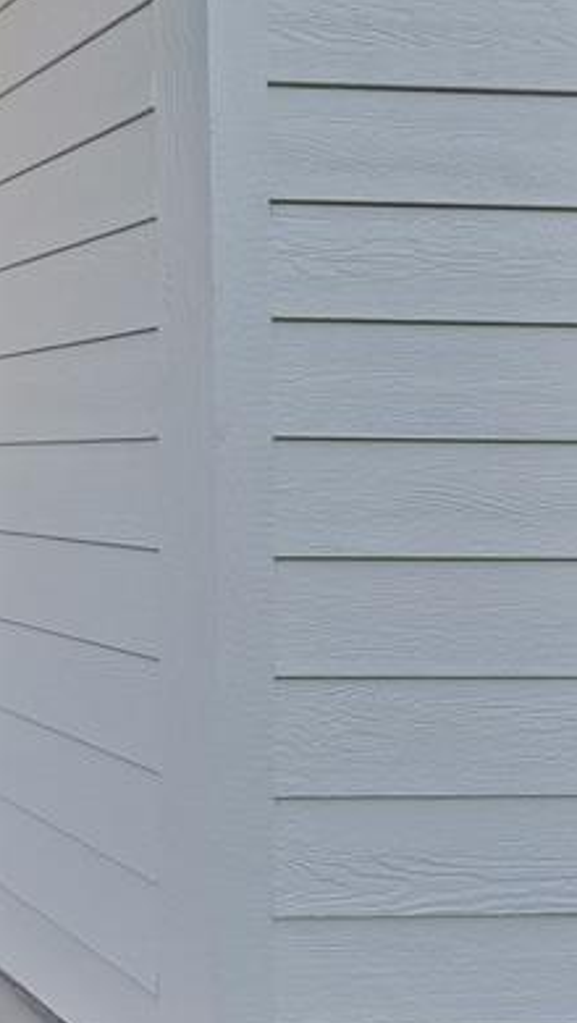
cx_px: -551
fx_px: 896
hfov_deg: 20.0
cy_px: 464
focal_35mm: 33
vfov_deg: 59.4
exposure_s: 1/30
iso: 640
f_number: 9
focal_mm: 12
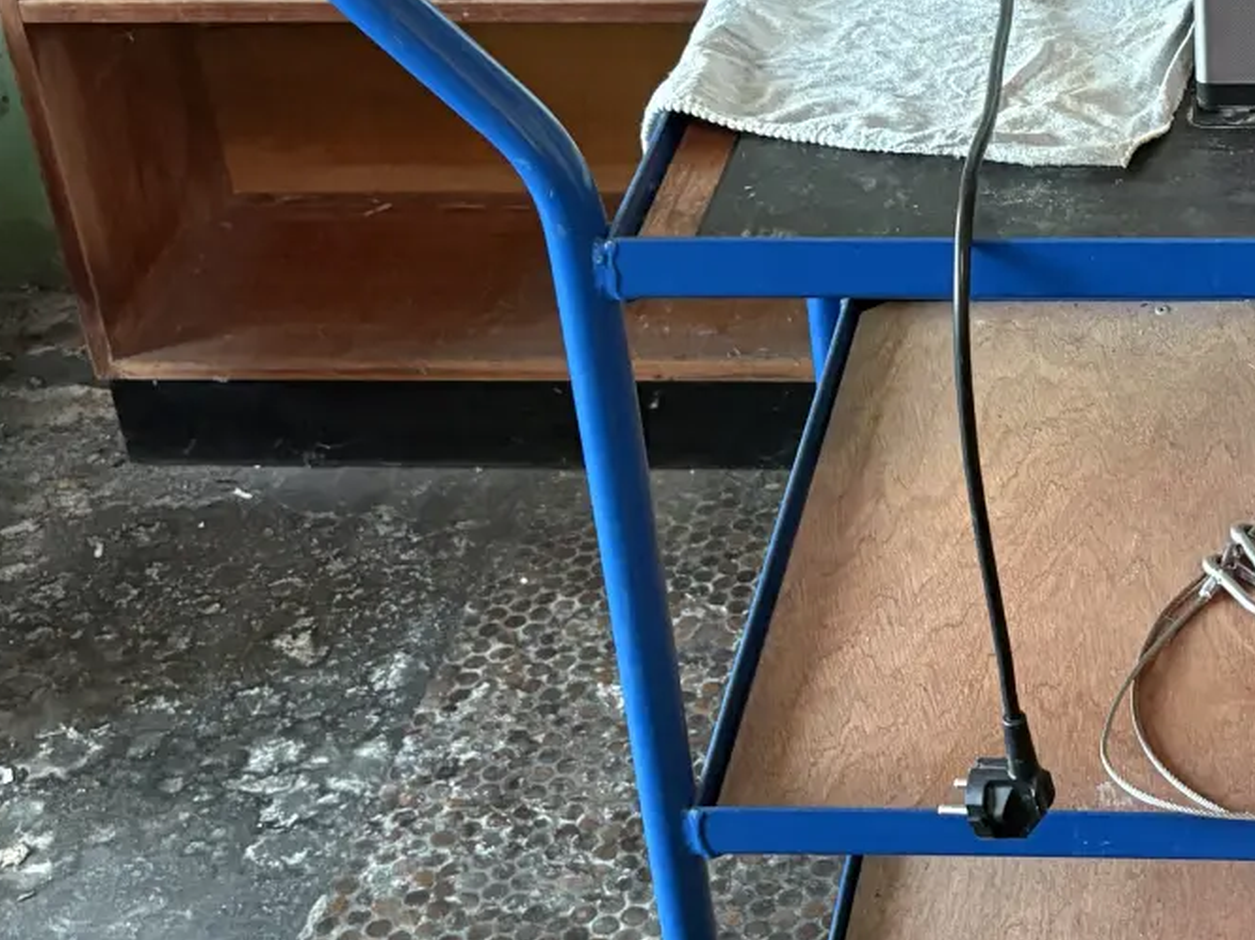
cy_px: 277
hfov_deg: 25.3
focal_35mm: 75
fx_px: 2718
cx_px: 1110
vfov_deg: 19.5
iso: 640
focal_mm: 5.96
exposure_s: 1/40
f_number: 1.6
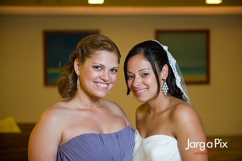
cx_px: 121
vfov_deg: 19.4
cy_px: 80
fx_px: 470
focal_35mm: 70
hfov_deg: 28.9
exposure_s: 1/100
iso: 1600
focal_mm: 70
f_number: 3.2
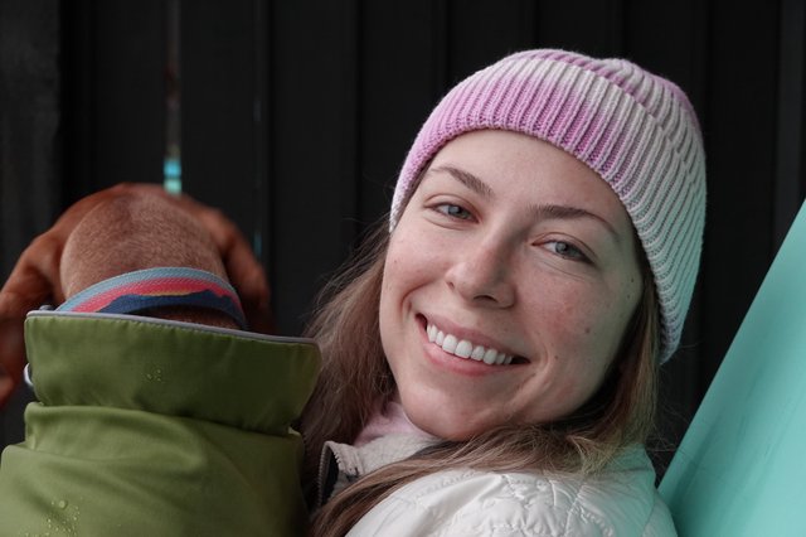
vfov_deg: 17.5
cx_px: 403
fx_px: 1745
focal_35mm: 78
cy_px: 268
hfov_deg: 26.0
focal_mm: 28.54
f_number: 4
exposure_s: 1/15
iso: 800
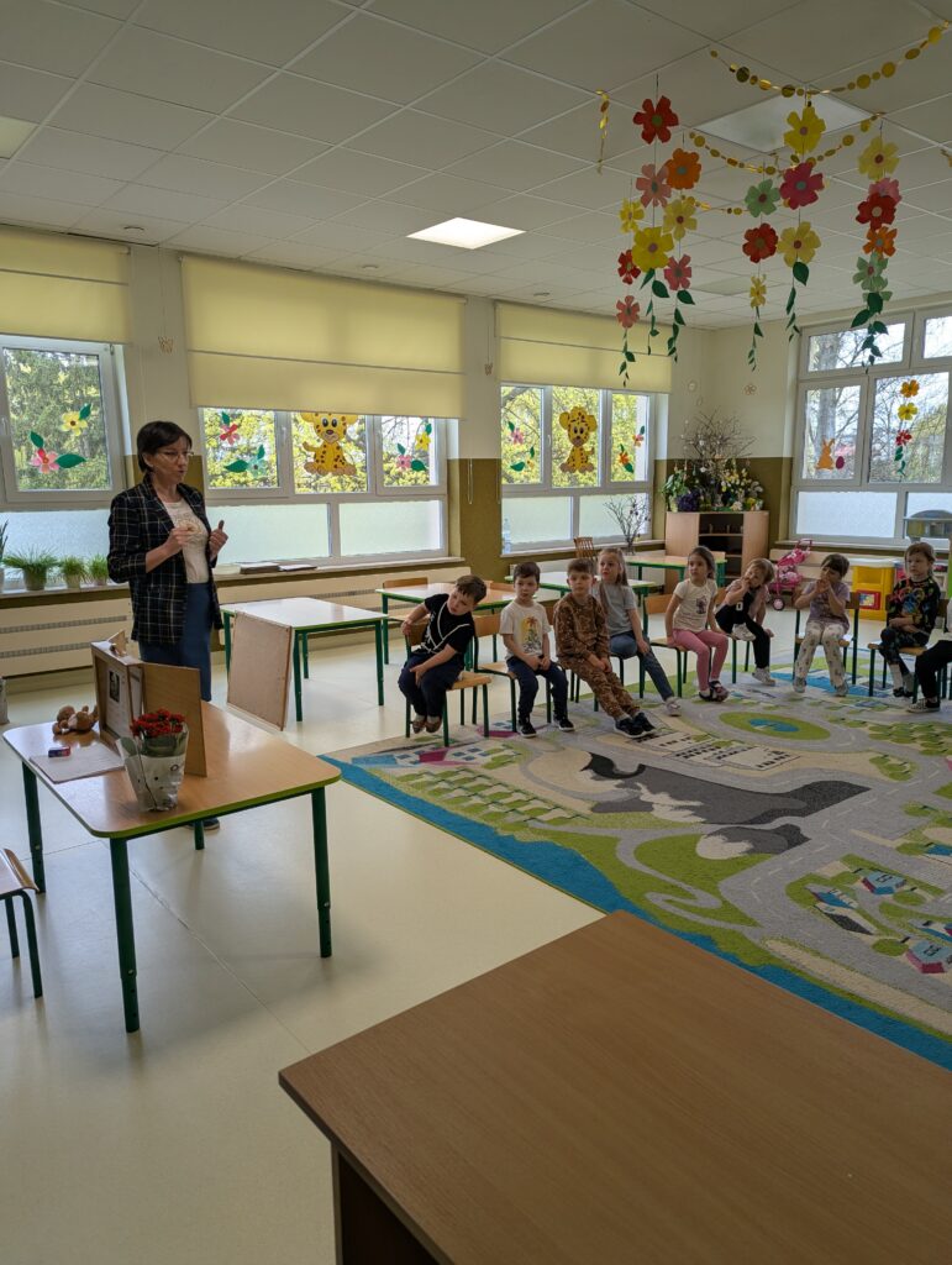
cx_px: 476
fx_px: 878
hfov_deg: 56.9
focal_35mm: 24
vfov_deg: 71.5
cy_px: 632
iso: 39
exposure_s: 1/175
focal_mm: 6.81
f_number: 1.85
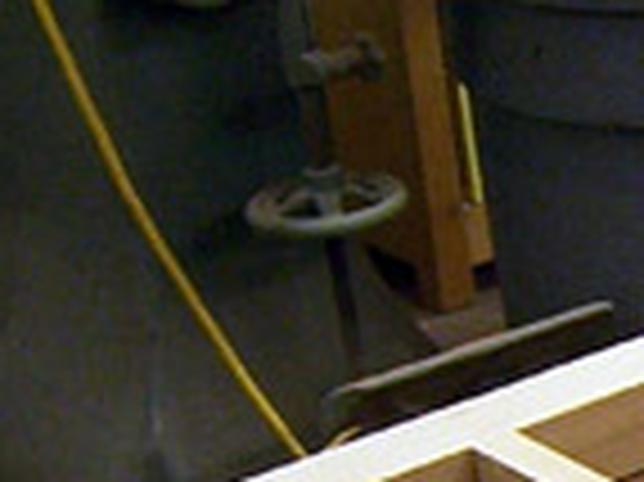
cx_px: 1509
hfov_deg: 10.4
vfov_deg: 8.8
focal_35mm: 166
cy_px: 626
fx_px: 3086
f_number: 3.4
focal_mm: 5.5
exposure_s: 1/20
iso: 140
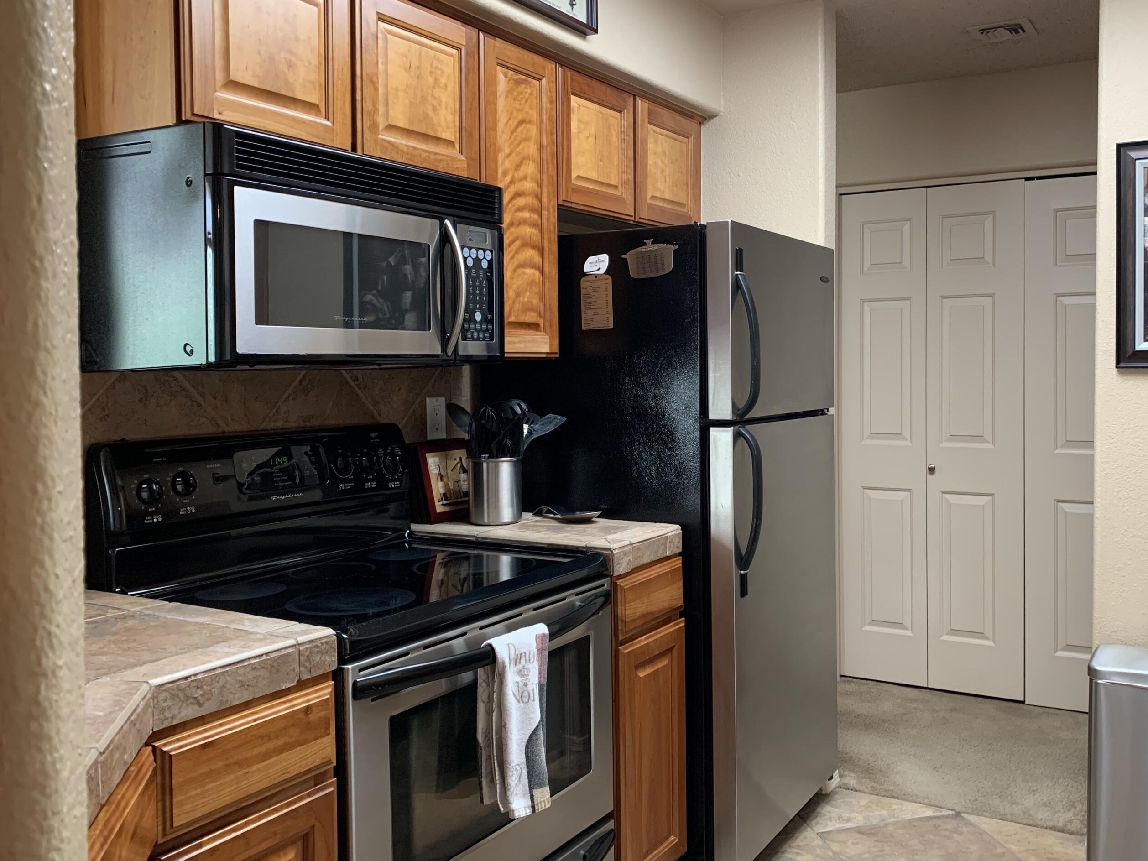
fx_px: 1028
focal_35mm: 31
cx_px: 677
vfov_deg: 45.4
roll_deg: -0.7
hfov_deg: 58.0
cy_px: 402
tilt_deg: -2.0
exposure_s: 1/60
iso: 160
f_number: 1.8
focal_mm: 4.25
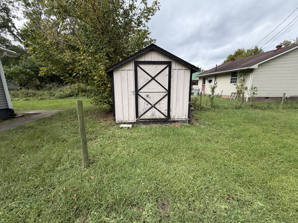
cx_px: 149
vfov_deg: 85.7
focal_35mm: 14
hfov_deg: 102.1
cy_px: 112
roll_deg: +0.9
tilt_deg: -11.3
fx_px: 121
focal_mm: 2.22
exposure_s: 1/686
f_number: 2.2
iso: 40
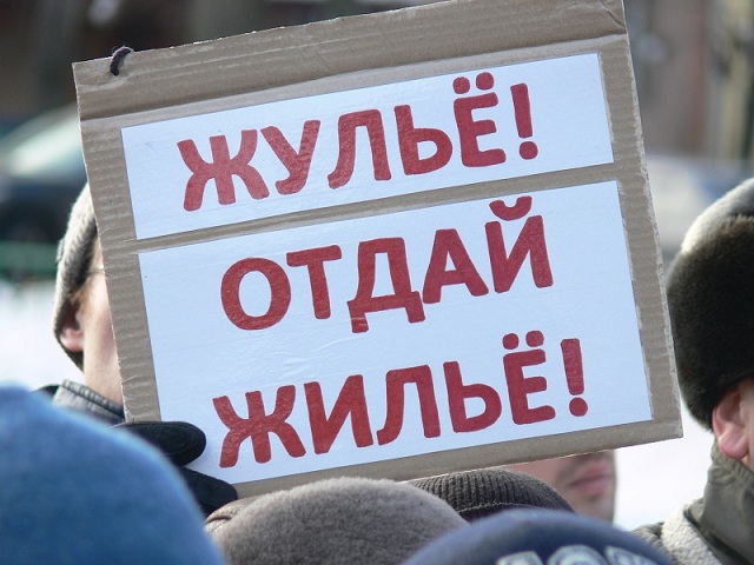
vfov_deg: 3.5
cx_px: 377
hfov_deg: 4.7
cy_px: 282
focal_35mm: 420
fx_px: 9148
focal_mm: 88.8
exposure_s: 1/100
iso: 80
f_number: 4
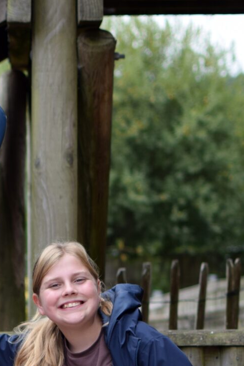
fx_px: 1571
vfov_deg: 13.1
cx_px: -30
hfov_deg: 8.8
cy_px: 401
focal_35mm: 154
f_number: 1.8
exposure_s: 1/1250
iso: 100
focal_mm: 35
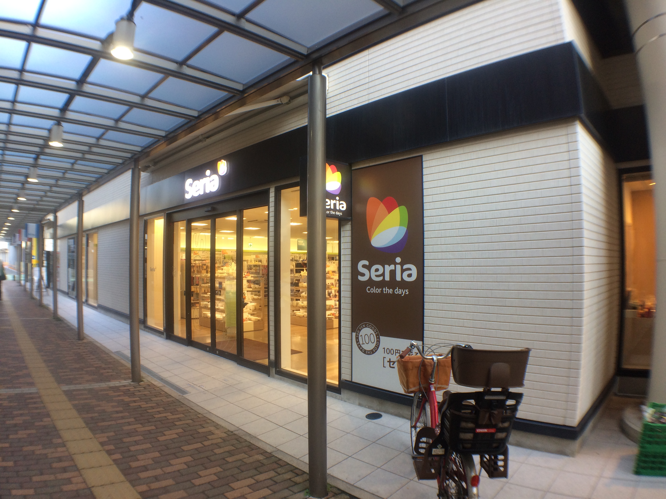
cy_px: 250
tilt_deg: +1.7
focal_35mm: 29
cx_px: 333
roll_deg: -1.2
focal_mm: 4.15
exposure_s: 1/60
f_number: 2.2
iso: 40
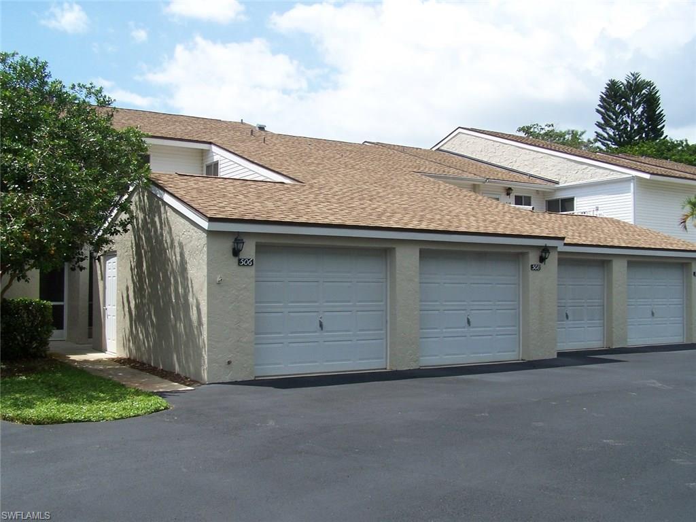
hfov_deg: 49.0
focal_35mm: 38
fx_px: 764
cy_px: 261
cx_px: 348
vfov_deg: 37.7
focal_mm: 6.3
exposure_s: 1/500
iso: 80
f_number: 5.6
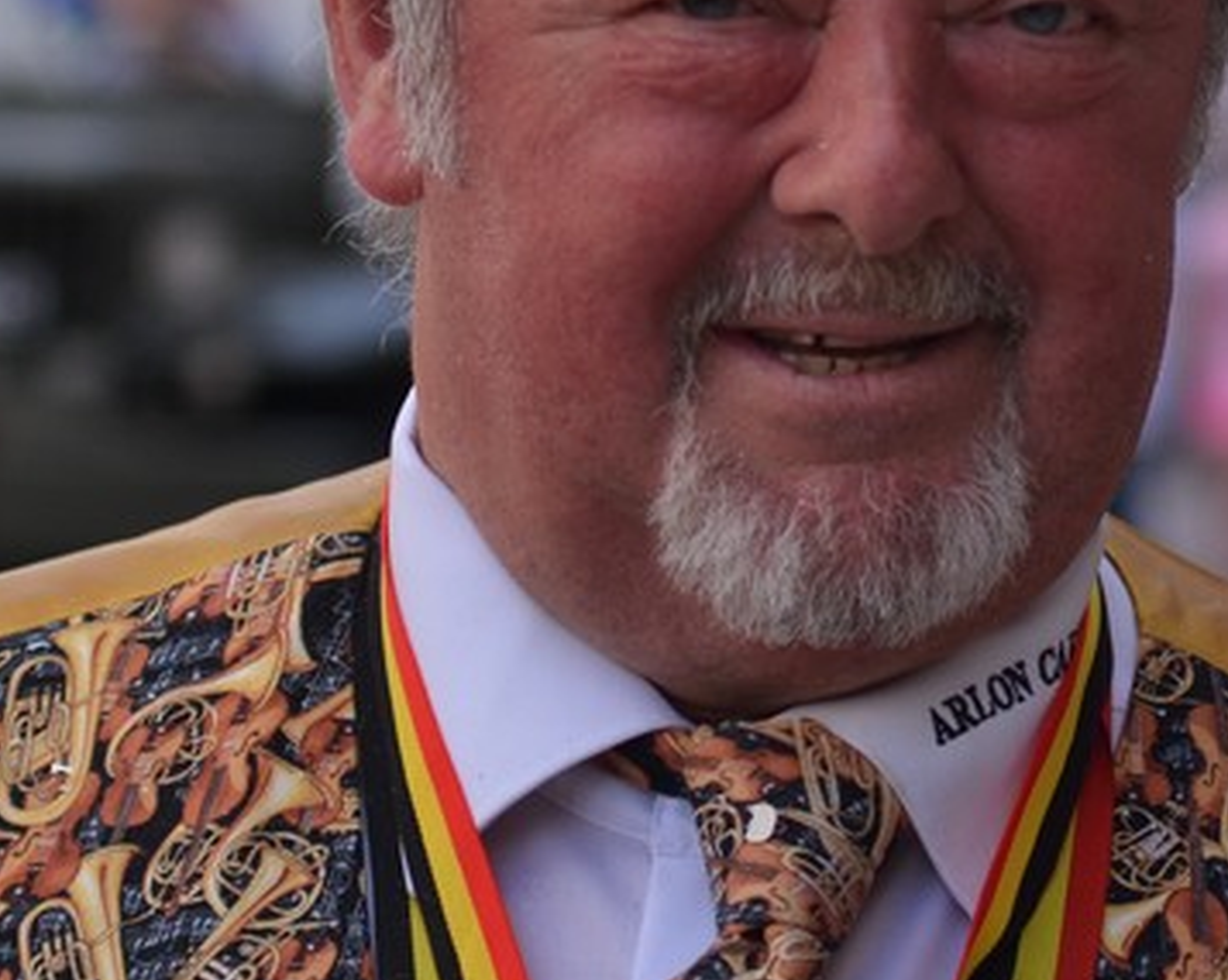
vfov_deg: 7.6
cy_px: 174
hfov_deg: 9.6
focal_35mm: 202
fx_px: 7335
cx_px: 753
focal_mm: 50
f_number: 2.8
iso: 100
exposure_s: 1/640
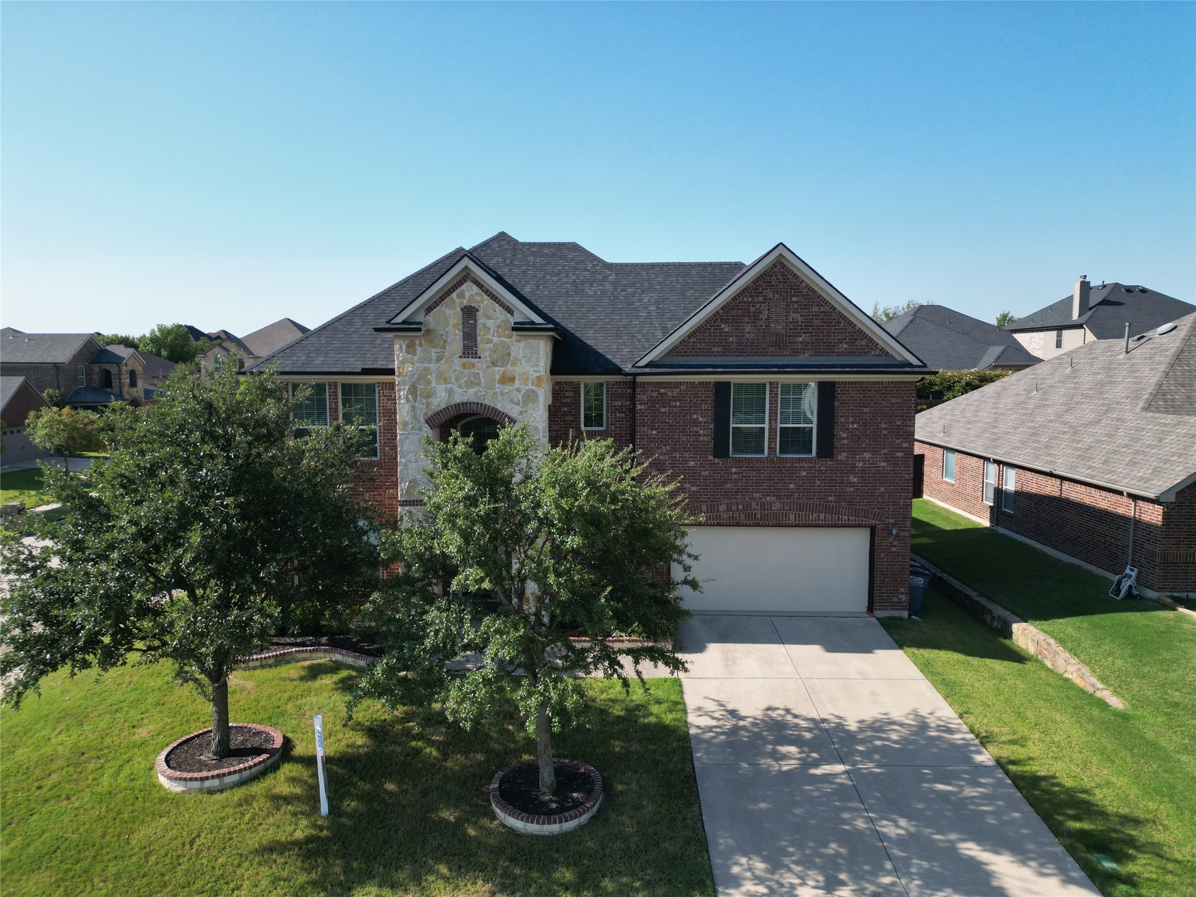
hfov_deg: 71.6
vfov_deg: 56.8
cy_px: 448
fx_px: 829
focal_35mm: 24
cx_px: 598
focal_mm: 6.72
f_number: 1.7
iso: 130
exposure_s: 1/2500
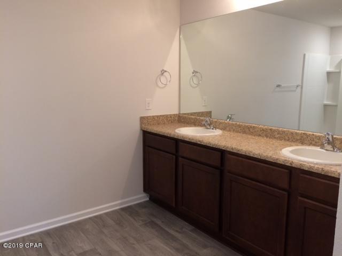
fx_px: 287
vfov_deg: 48.2
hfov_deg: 61.7
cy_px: 128
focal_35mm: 29
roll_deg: +0.2
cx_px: 171
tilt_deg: -10.9
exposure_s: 1/30
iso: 80
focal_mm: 4.15
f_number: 2.2
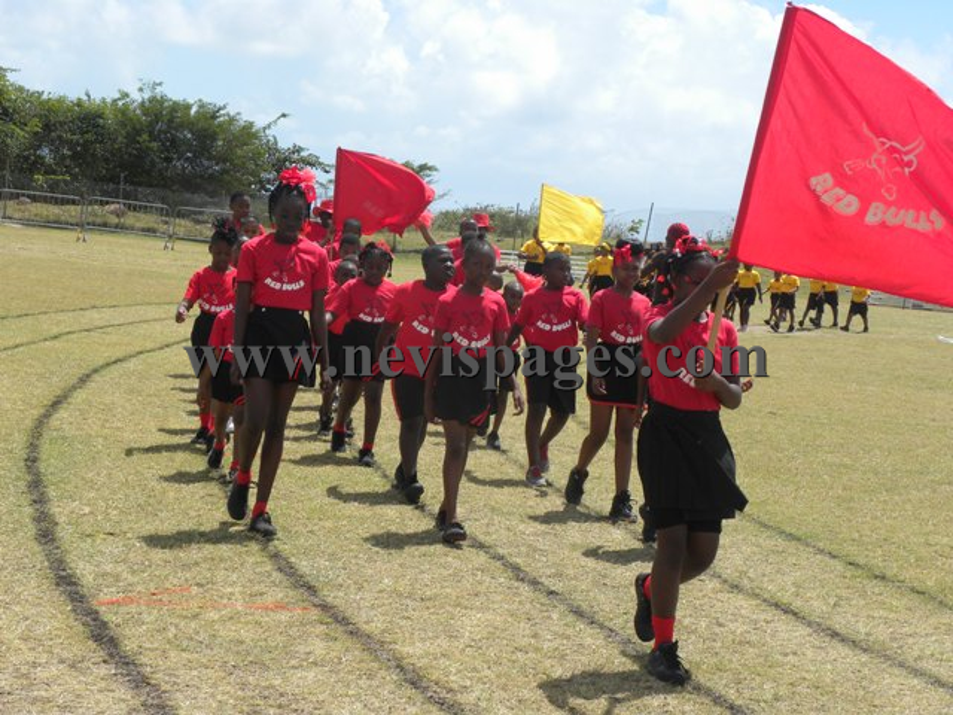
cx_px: 476
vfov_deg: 19.6
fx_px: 2065
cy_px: 358
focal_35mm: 75
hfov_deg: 26.0
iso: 64
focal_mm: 13.4
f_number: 5.6
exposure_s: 1/310
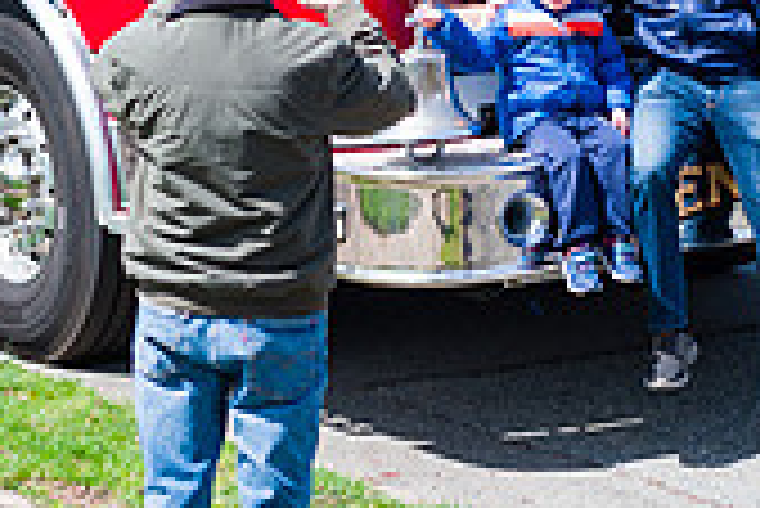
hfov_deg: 8.6
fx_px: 5071
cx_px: 526
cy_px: 247
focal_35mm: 240
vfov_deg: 5.7
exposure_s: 1/1600
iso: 200
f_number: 4
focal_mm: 70
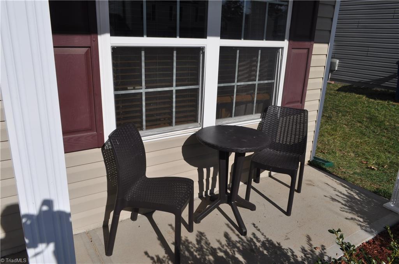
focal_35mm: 27
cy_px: 132
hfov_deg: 67.5
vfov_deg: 47.8
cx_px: 200
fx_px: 299
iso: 200
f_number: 11
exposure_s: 1/500
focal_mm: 18
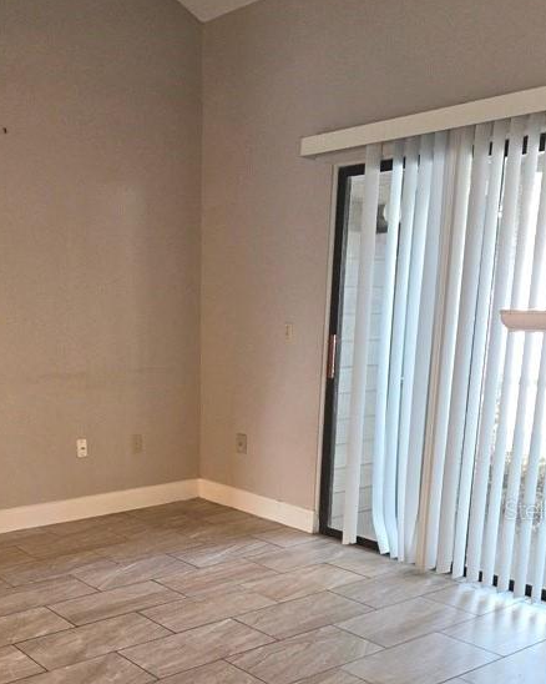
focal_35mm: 41
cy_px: 509
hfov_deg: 35.9
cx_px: 155
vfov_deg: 43.4
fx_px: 829
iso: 125
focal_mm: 5.4
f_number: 1.8
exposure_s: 1/60
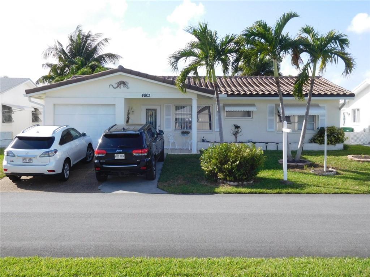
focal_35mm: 40
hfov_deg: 46.8
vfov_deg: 36.0
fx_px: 428
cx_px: 185
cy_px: 138
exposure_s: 1/640
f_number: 3.9
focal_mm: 7.1
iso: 125
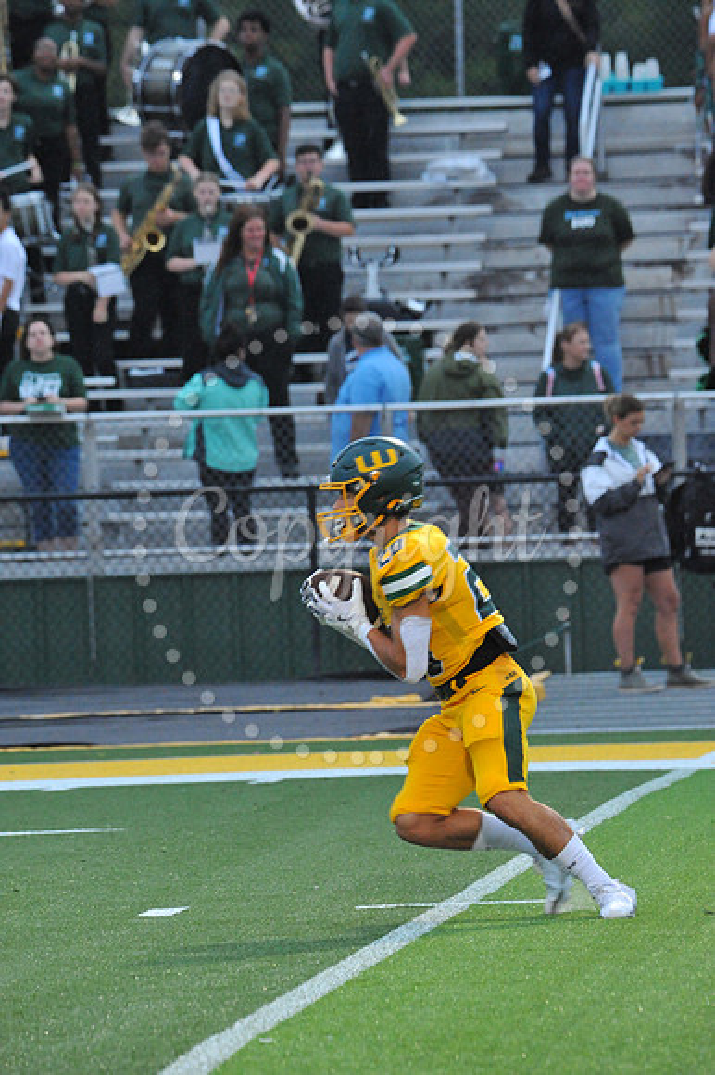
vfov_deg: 5.2
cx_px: 358
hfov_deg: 3.4
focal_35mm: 400
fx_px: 11930
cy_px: 538
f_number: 11
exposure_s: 1/200
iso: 6400
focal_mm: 400
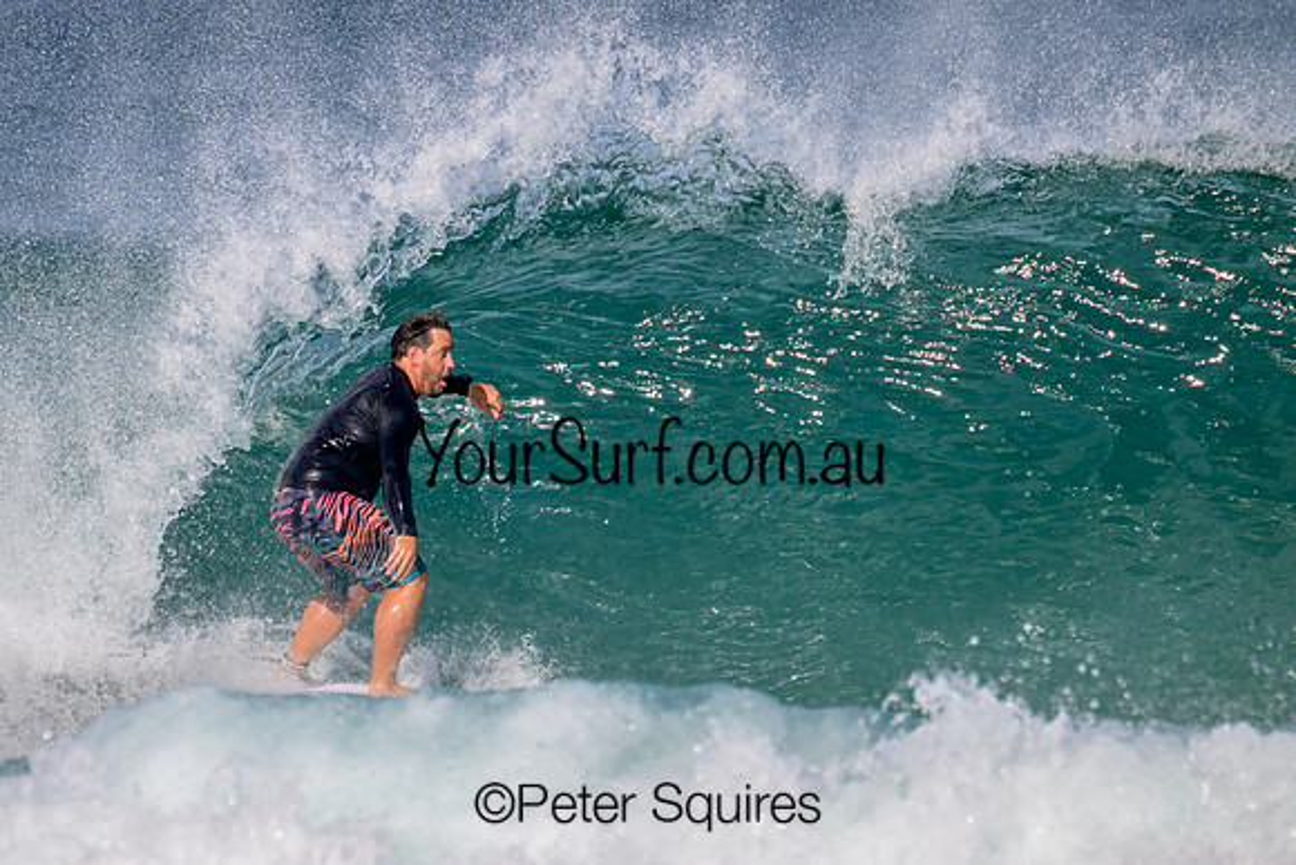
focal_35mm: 960
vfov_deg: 1.4
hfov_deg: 2.1
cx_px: 518
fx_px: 34578
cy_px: 519
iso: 640
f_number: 11
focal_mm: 800
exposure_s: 1/2000
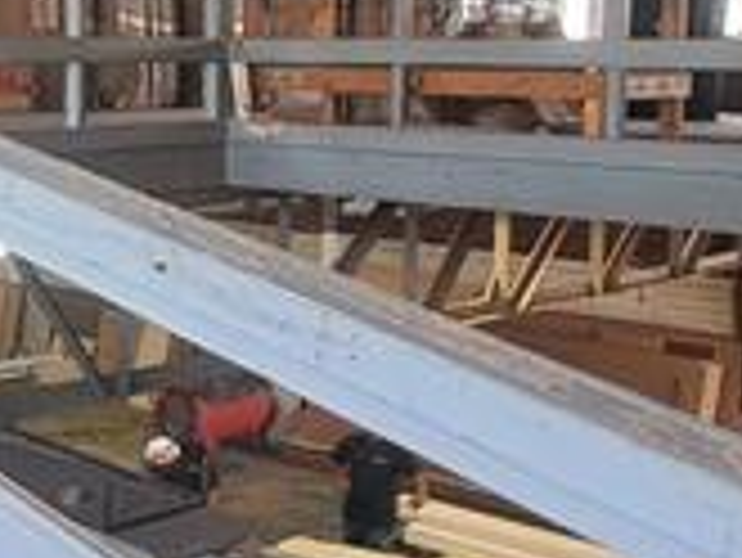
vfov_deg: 22.9
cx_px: -225
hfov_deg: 26.1
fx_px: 1351
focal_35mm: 63
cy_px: 90
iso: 100
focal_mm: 1.42
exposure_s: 1/50
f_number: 2.2
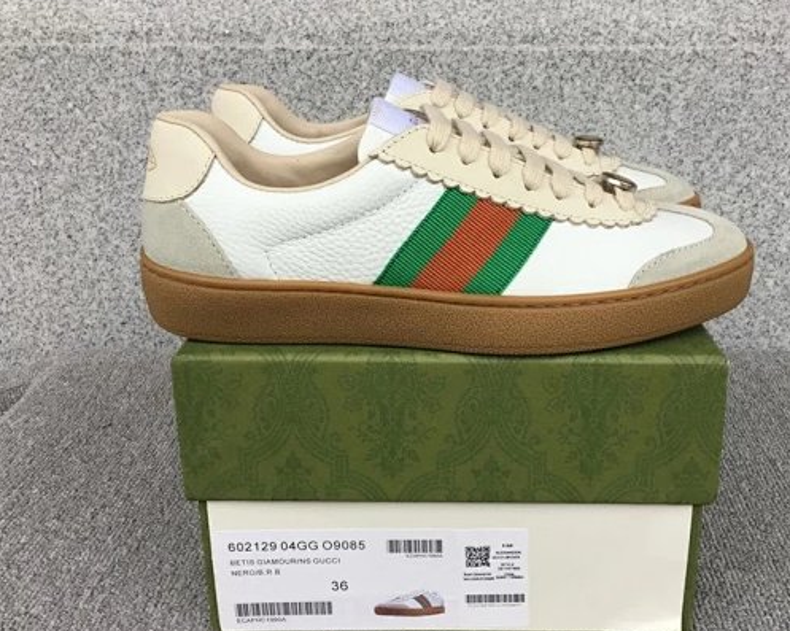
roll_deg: +0.4
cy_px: 323
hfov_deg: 46.7
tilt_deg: -19.9
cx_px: 451
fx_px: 911
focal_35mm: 39
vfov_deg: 38.2
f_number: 2.4
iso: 40
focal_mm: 3.3
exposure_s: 1/100
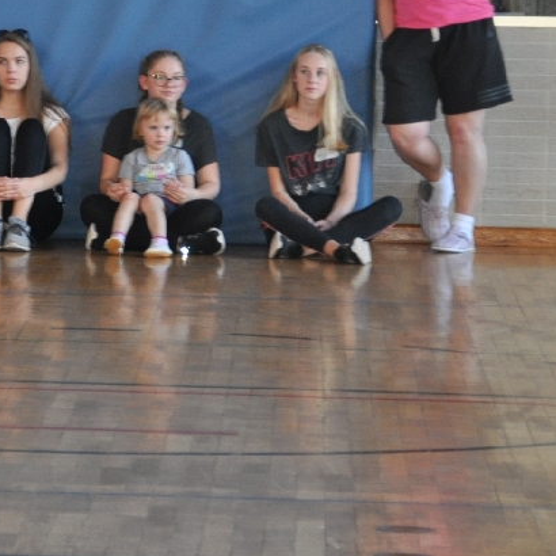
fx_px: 5524
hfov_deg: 5.8
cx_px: 34
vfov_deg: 5.8
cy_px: 118
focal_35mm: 304
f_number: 5.6
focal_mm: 98
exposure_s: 1/60
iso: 800
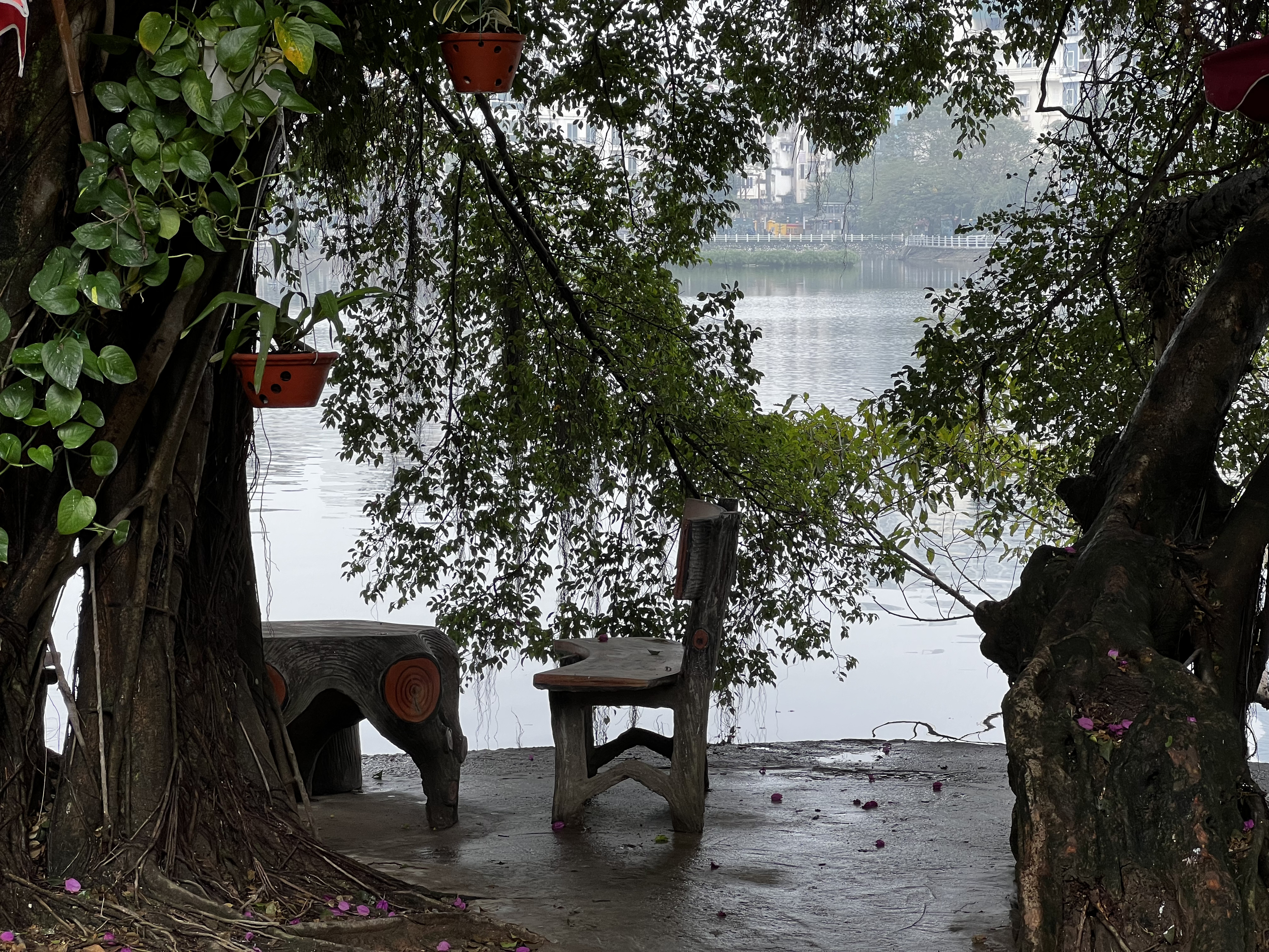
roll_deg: +0.5
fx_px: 2823
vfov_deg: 19.1
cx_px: 634
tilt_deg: -4.7
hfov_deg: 25.3
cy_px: 476
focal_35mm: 77
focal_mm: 9
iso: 64
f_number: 2.8
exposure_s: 1/99
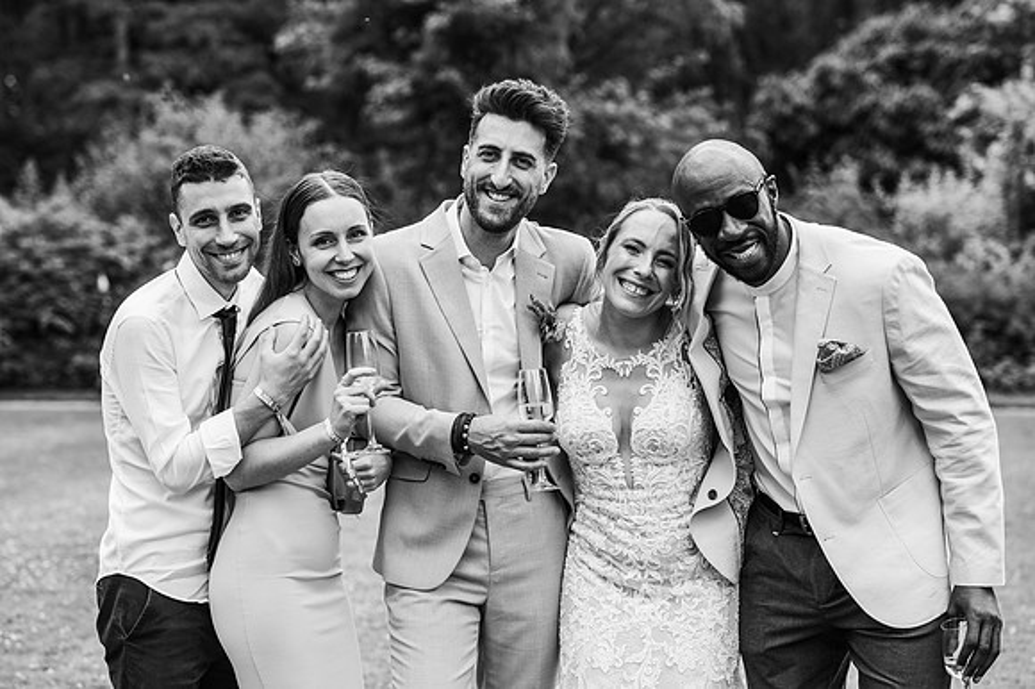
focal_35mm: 85
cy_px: 344
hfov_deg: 23.9
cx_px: 518
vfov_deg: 16.1
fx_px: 2442
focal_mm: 85
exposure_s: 1/640
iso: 100
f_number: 3.5
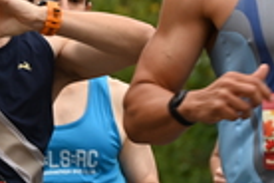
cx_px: 2
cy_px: 162
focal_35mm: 559
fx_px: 4254
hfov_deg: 3.7
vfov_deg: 2.5
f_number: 6.3
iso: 720
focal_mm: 140
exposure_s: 1/250
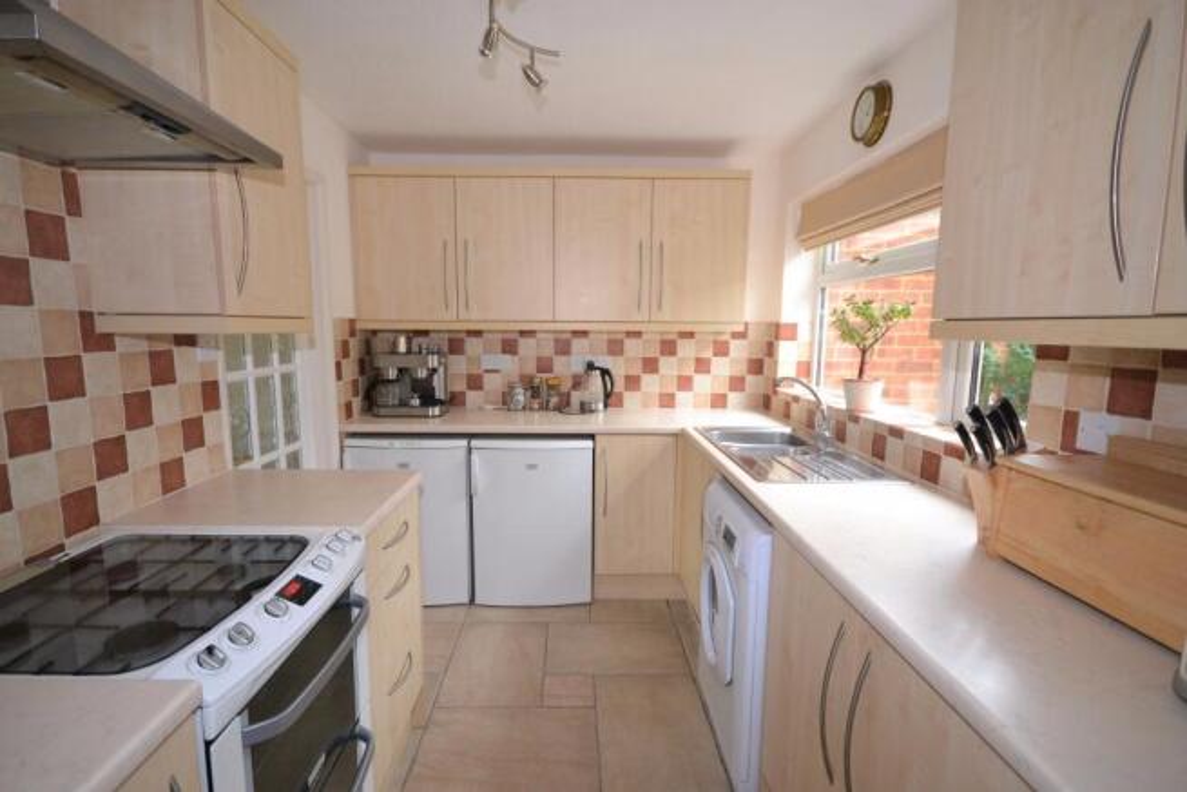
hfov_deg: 92.4
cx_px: 594
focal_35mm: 17
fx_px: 569
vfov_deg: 69.7
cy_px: 396
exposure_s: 1/60
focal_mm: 11.5
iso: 720
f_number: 4.2
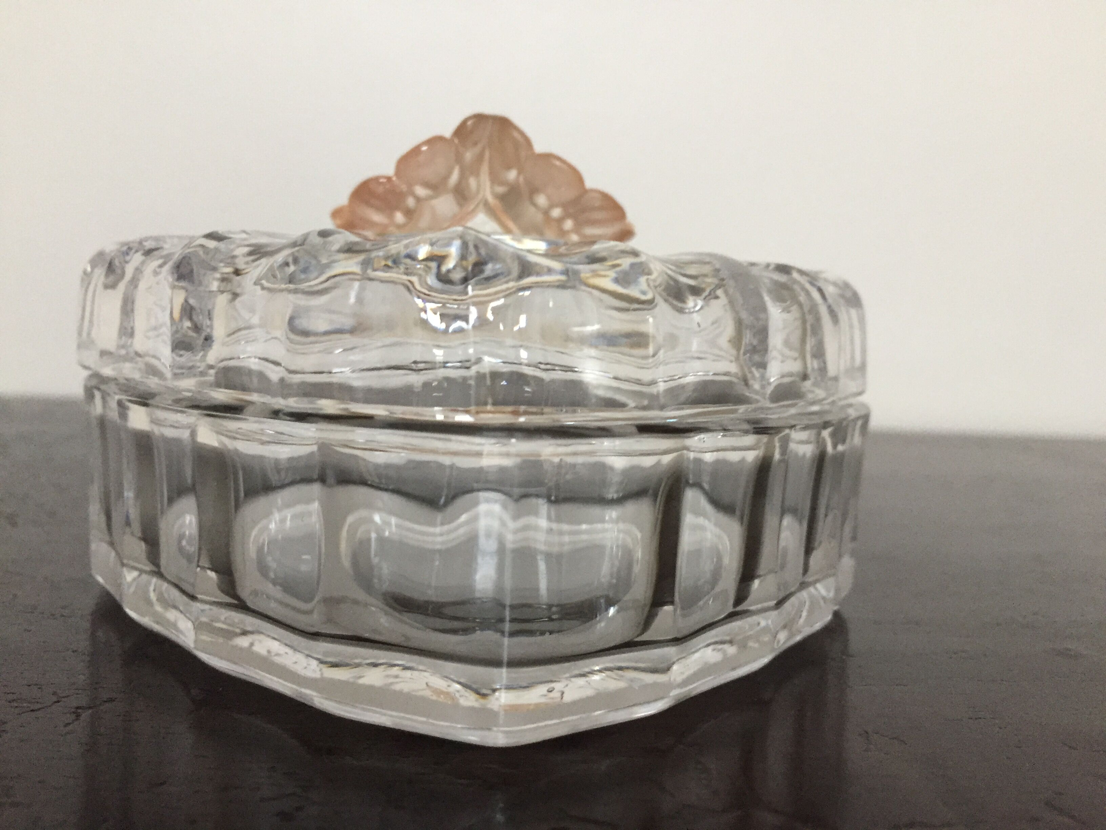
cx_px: 553
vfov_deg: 48.2
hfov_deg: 61.7
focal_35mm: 29
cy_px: 415
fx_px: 927
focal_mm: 4.15
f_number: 2.2
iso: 250
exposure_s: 1/20
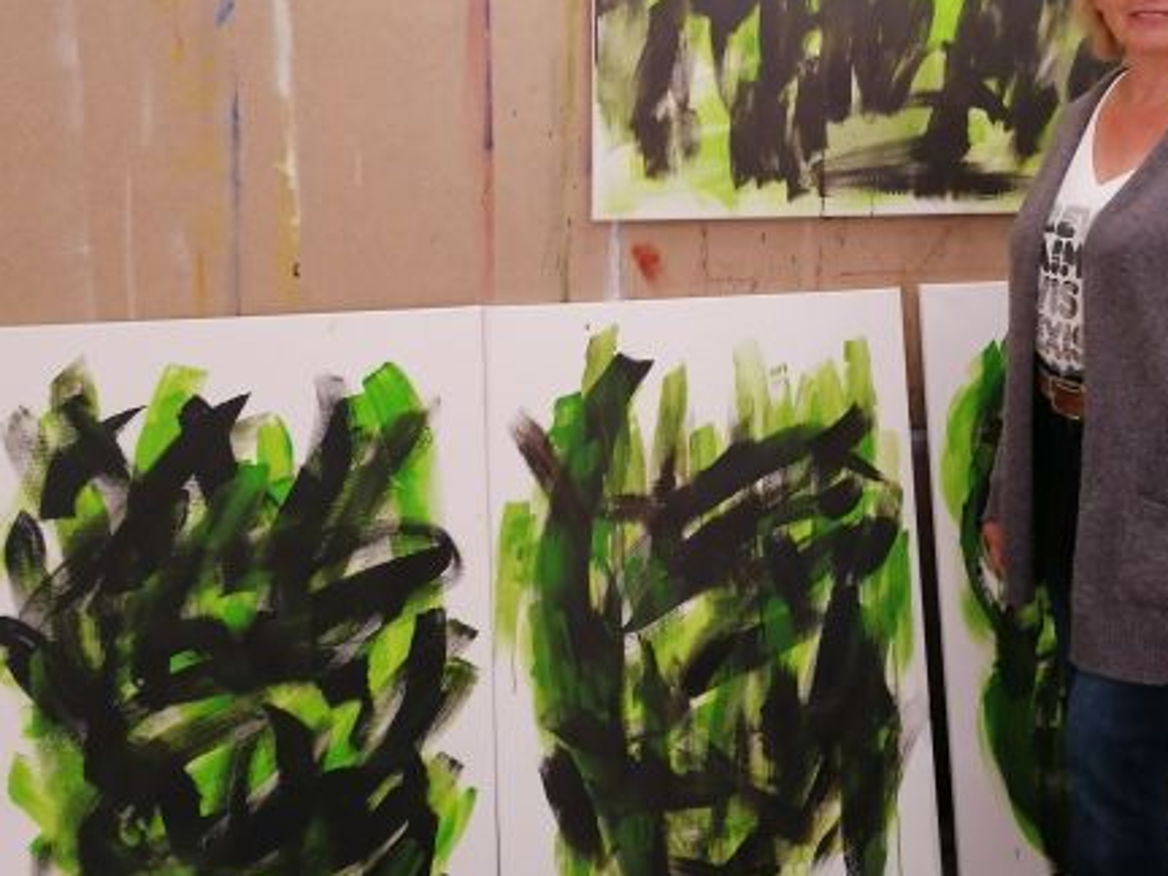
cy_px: 254
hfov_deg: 46.4
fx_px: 1350
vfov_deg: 35.4
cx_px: 733
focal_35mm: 40
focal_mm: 4.75
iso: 500
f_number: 1.8
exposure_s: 1/25
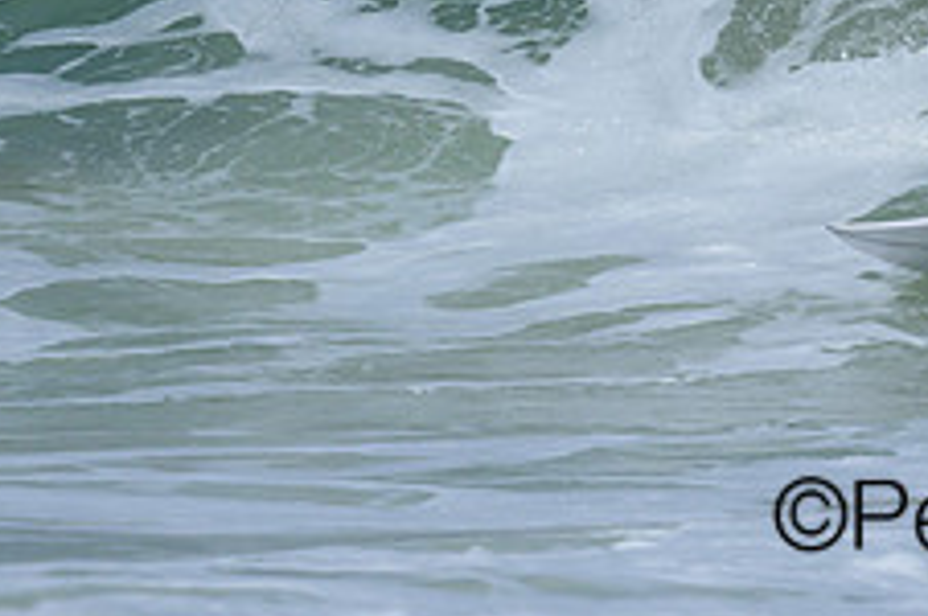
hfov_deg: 0.7
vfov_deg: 0.5
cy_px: -281
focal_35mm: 2829
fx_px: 72821
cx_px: 1171
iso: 200
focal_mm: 800
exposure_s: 1/2000
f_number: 6.3
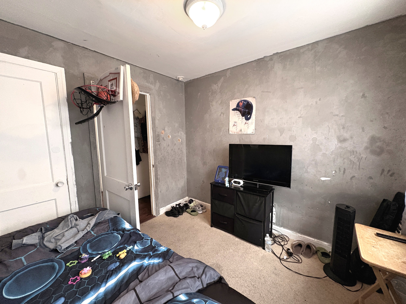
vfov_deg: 85.7
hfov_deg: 102.1
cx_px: 203
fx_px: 164
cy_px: 152
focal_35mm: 14
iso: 800
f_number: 2.2
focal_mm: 2.22
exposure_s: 1/60
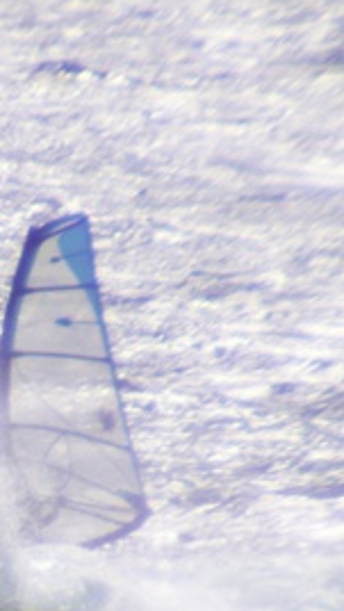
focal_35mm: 1093
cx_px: -109
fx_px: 17702
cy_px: 481
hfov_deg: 1.1
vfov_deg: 2.0
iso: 50
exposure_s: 1/800
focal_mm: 69.45
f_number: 6.3
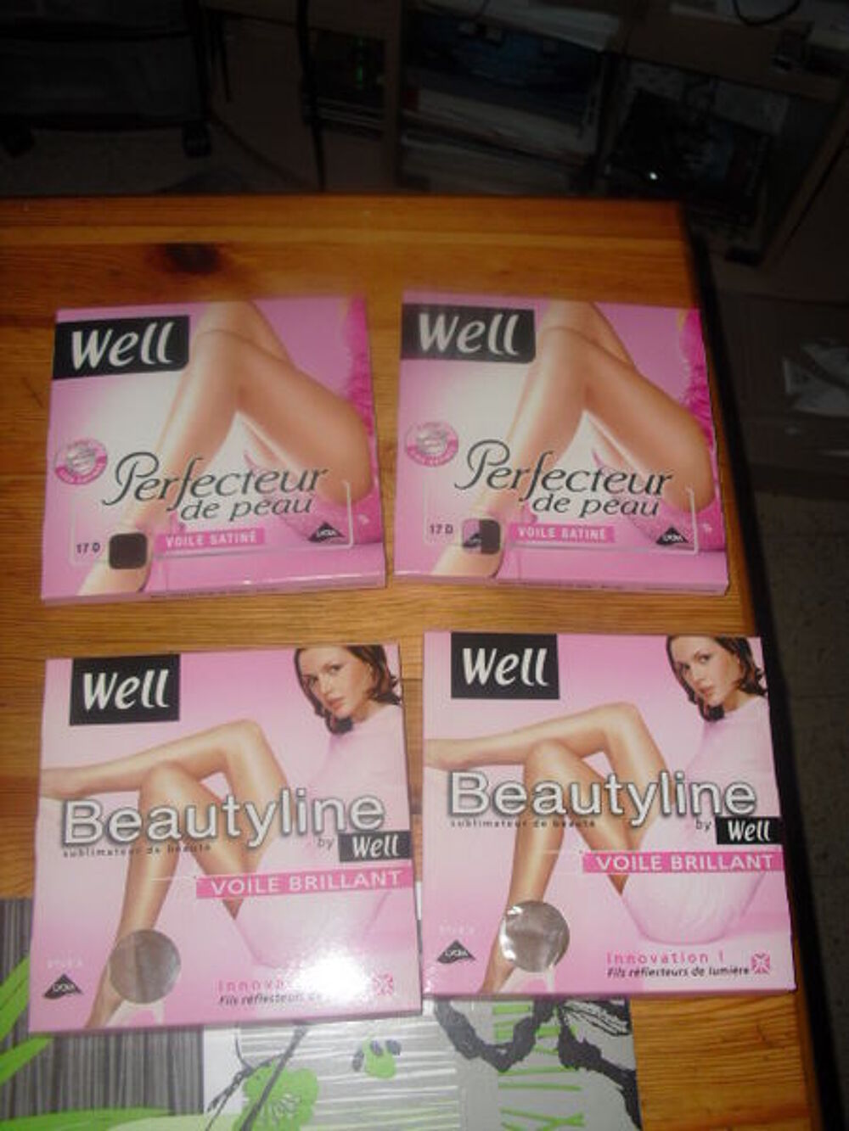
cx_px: 424
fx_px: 1177
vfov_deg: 51.4
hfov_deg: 39.7
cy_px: 566
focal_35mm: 36
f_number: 3.1
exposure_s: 1/60
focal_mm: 6.3
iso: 100
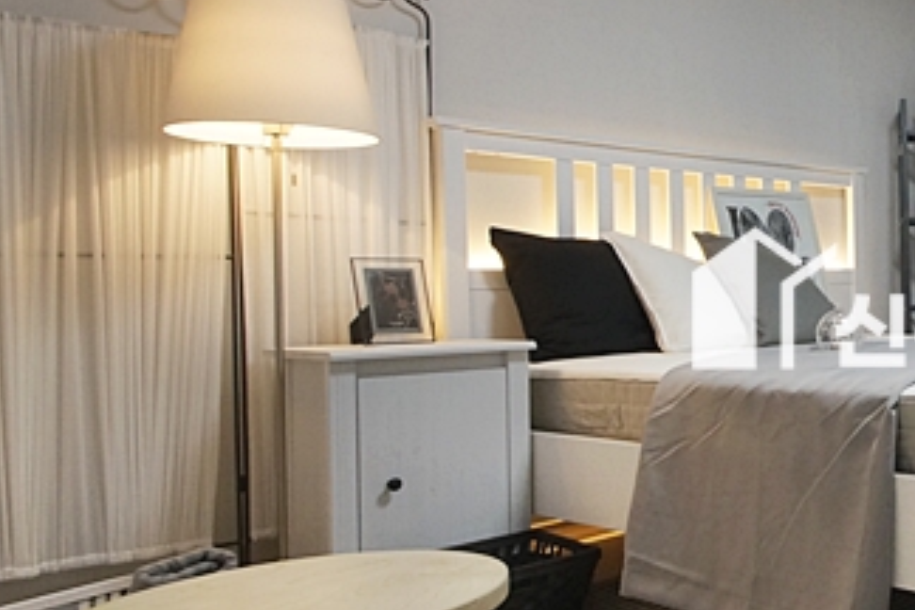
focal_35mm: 37
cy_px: 288
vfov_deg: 35.9
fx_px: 940
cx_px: 1039
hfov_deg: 40.3
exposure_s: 1/25
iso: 800
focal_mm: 10
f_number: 9
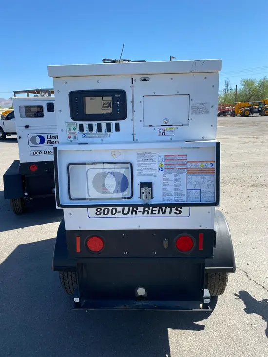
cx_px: 134
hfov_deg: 53.1
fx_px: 268
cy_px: 178
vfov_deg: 67.3
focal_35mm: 26
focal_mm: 4.25
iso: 32
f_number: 1.8
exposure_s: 1/1927
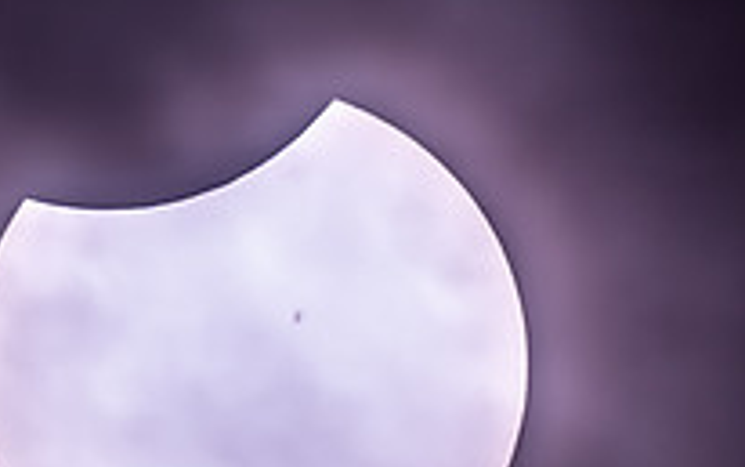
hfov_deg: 0.7
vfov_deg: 0.4
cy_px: 359
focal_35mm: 2939
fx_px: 59705
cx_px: 385
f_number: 9
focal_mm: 550
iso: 100
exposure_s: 1/50
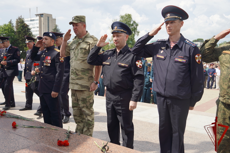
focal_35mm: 37
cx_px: 113
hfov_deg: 51.9
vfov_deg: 35.9
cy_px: 76
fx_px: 236
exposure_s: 1/640
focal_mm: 24
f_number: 4.5
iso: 100
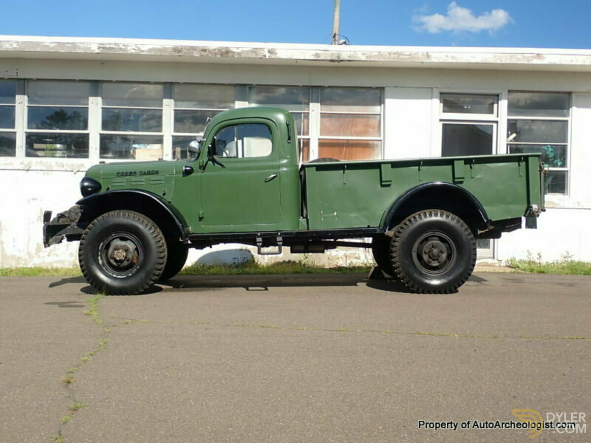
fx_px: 751
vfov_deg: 32.9
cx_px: 296
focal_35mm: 44
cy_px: 222
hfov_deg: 42.9
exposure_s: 1/320
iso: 100
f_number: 4
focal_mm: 7.84
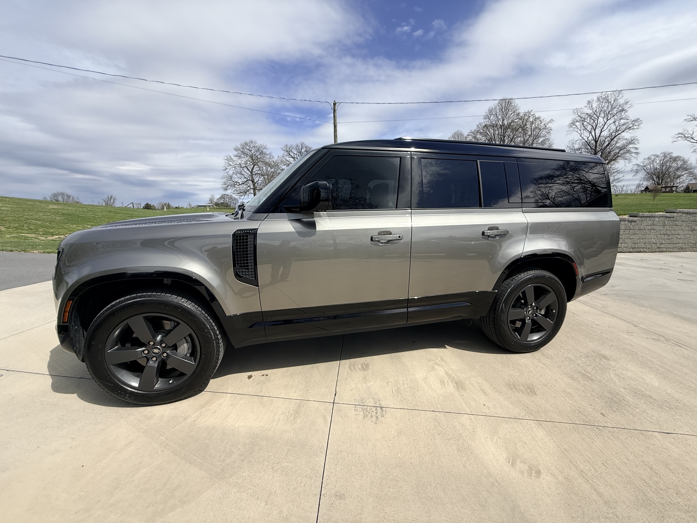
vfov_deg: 85.7
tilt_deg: -8.9
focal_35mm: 14
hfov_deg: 102.1
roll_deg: -0.9
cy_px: 262
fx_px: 282
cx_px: 348
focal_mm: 2.22
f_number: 2.2
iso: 80
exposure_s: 1/2976
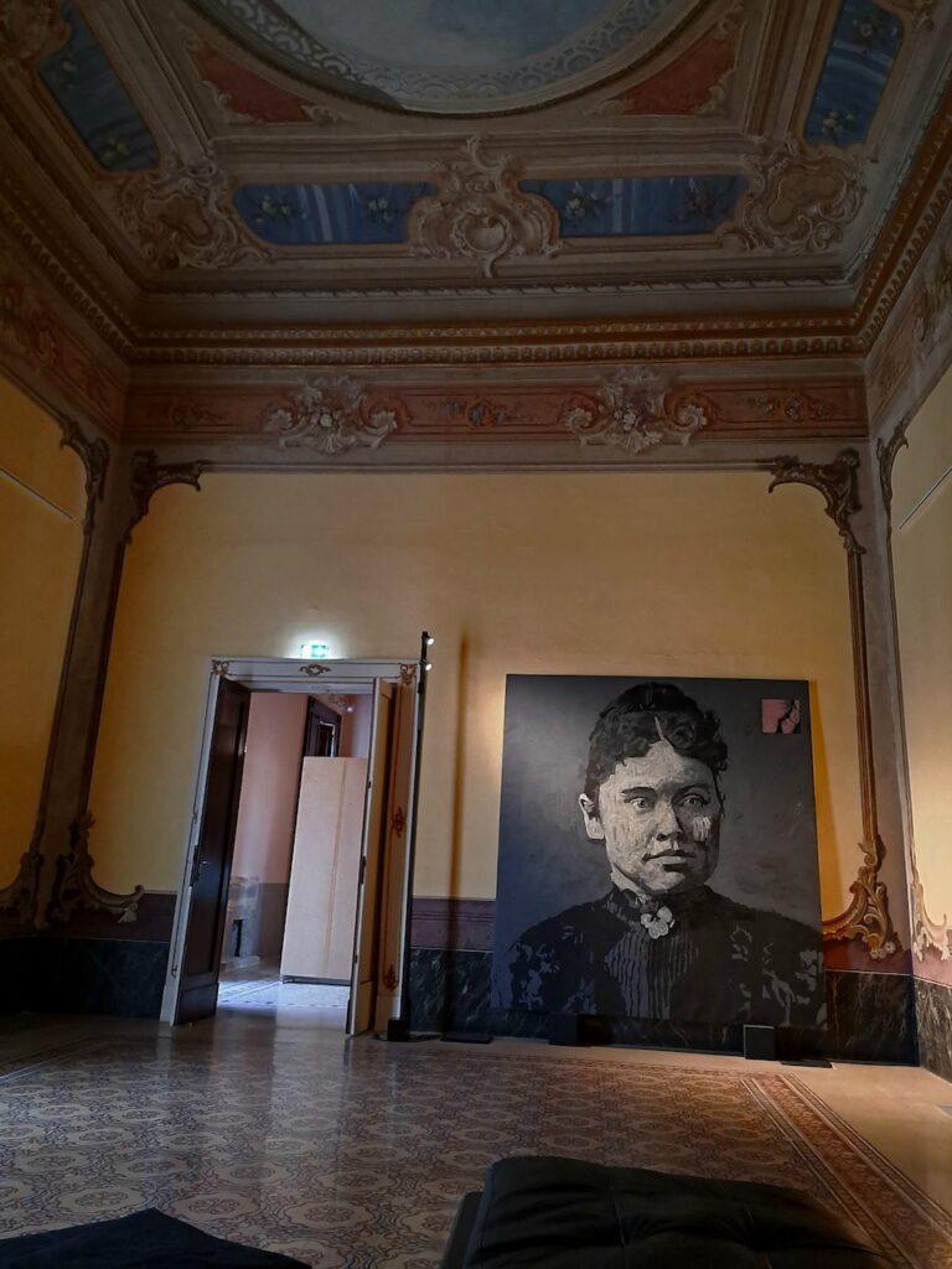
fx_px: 917
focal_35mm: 25
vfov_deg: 69.4
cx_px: 476
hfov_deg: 54.9
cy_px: 634
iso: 500
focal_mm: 4.65
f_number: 1.8
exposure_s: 1/20
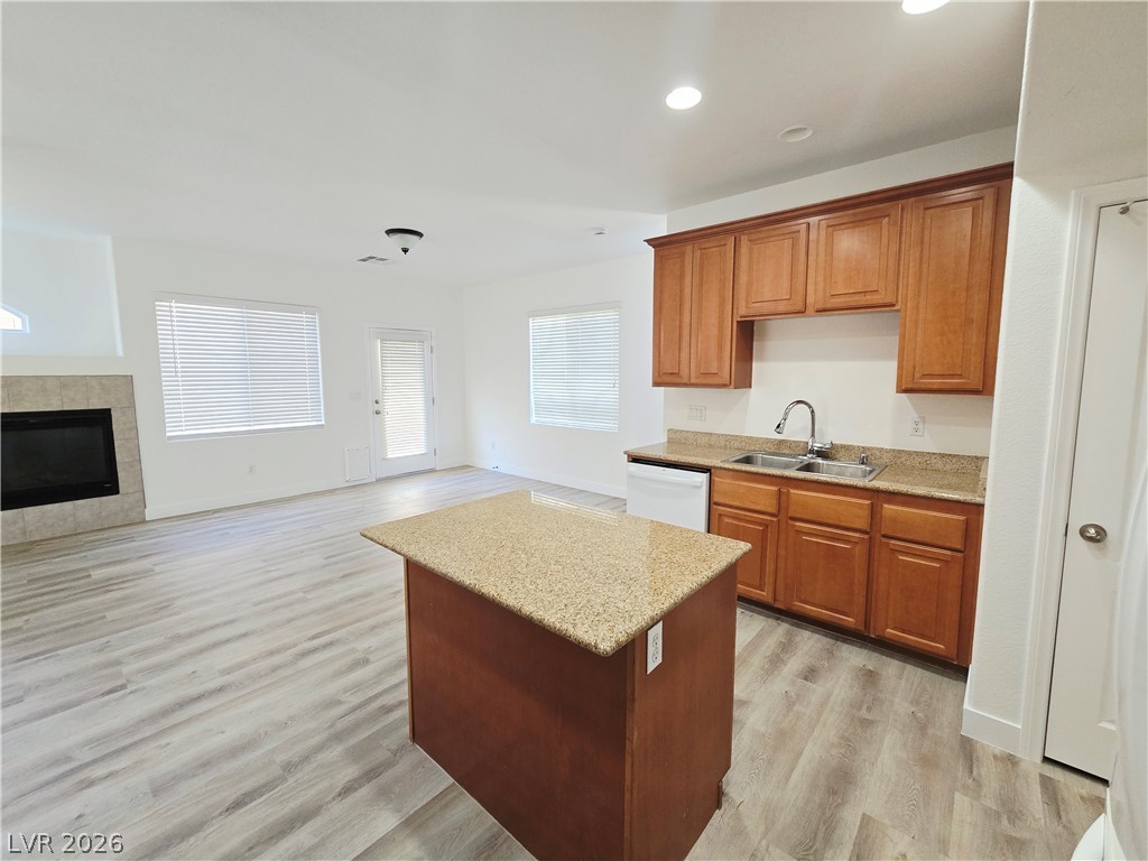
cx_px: 574
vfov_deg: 89.9
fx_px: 431
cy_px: 430
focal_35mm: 13
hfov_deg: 106.2
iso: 160
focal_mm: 2.2
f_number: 2.2
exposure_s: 1/60
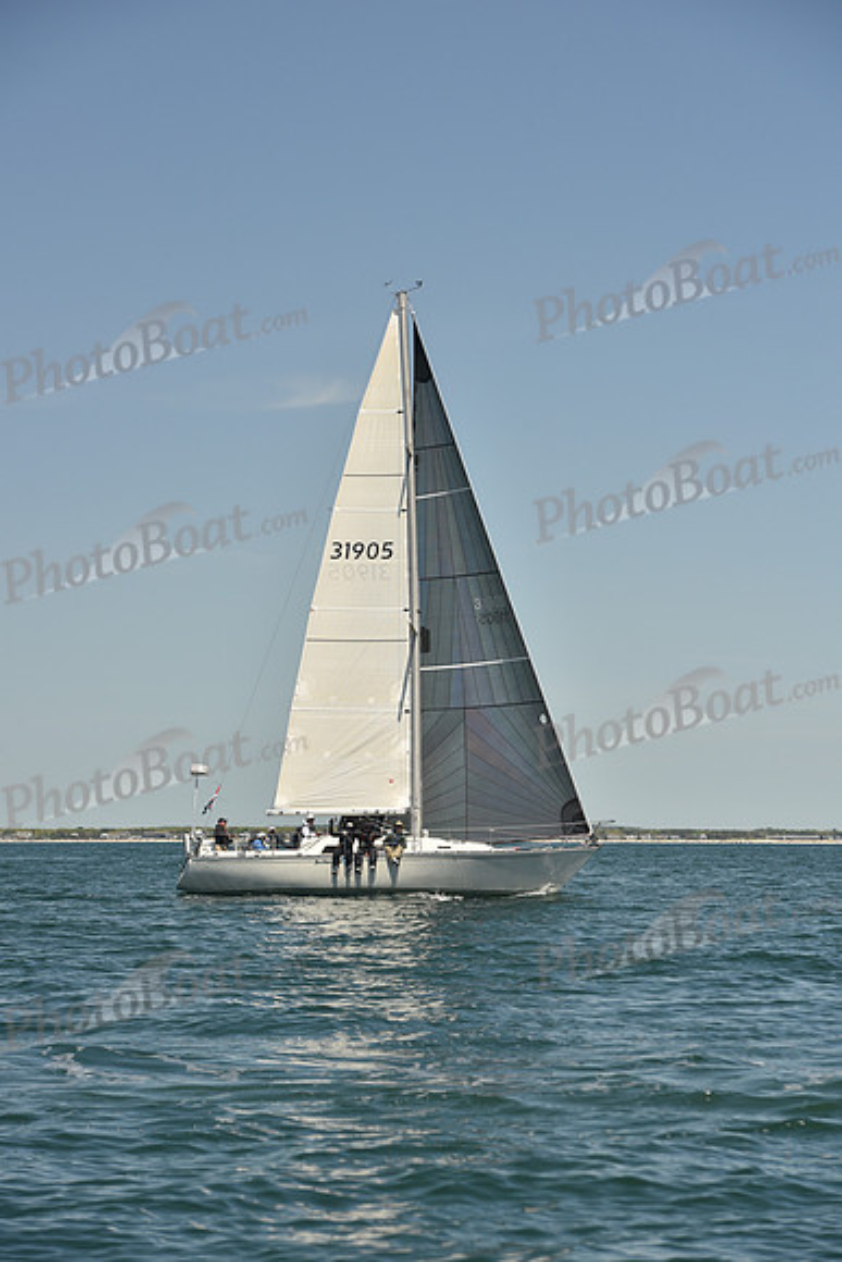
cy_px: 631
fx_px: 3576
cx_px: 421
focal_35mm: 102
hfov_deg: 13.4
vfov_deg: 20.0
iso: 250
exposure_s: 1/800
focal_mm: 102
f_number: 6.3
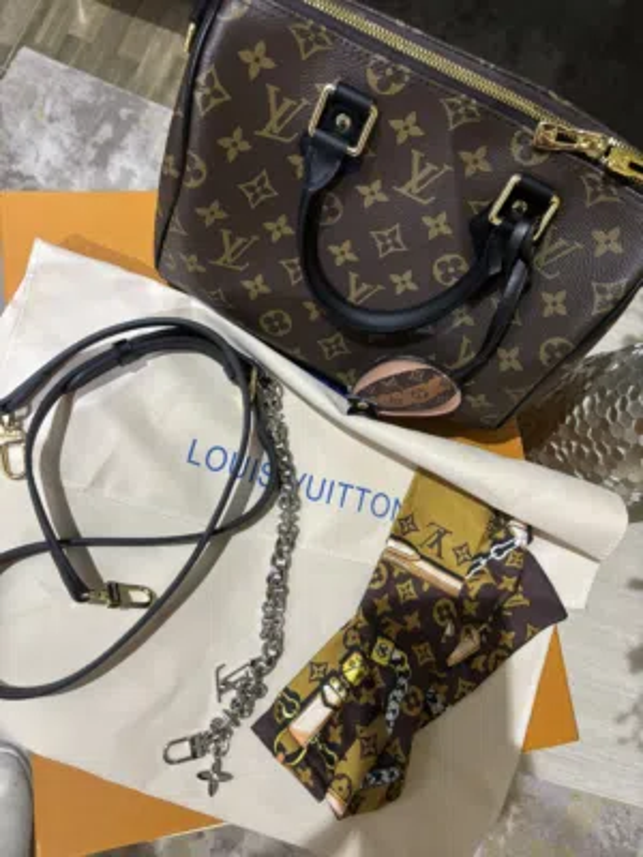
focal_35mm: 26
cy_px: 428
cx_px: 322
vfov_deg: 67.3
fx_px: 644
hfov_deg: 53.1
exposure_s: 1/50
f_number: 1.6
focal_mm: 5.96
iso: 500
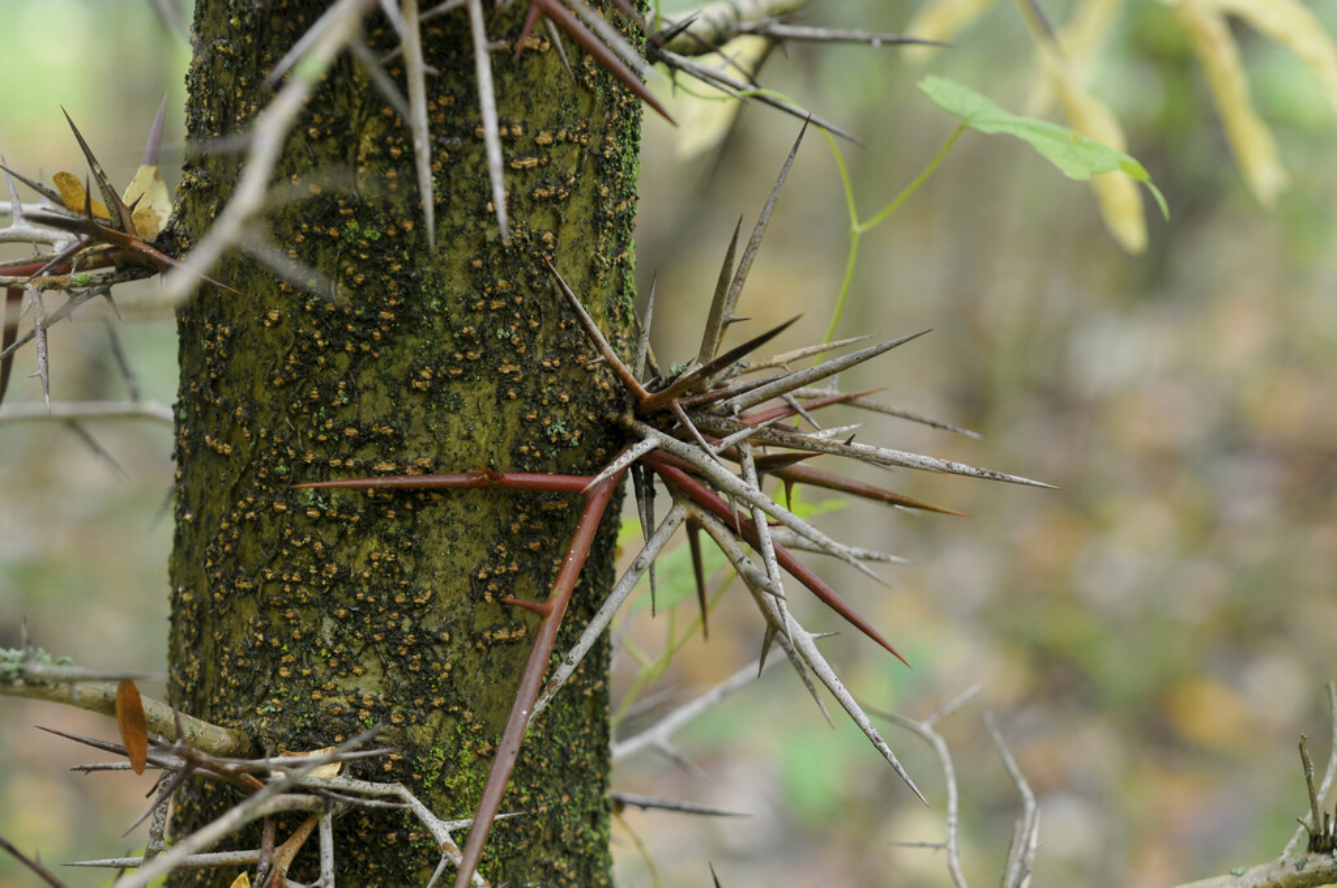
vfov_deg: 15.1
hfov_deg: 22.6
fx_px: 3338
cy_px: 444
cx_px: 668
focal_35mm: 90
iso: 200
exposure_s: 1/25
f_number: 4.5
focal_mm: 60
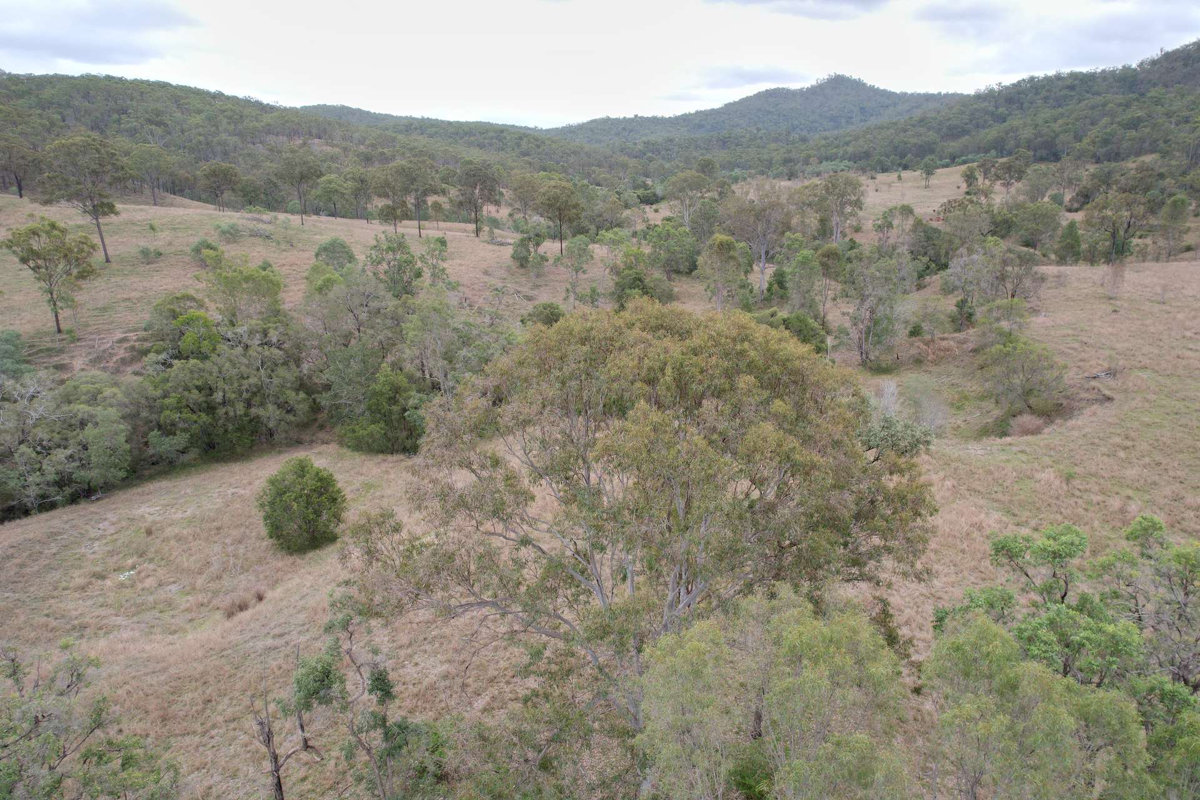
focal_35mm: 22
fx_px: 733
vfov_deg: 57.2
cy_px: 400
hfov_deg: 78.6
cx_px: 600
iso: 100
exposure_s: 1/180
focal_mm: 8.38
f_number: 2.8
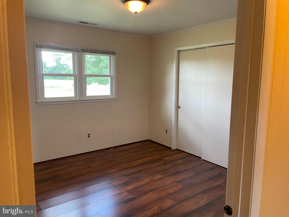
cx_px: 144
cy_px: 108
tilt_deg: -7.9
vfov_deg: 53.1
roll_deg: -1.0
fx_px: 217
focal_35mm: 26
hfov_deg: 67.3
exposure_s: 1/60
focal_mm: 4.2
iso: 100
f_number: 1.6
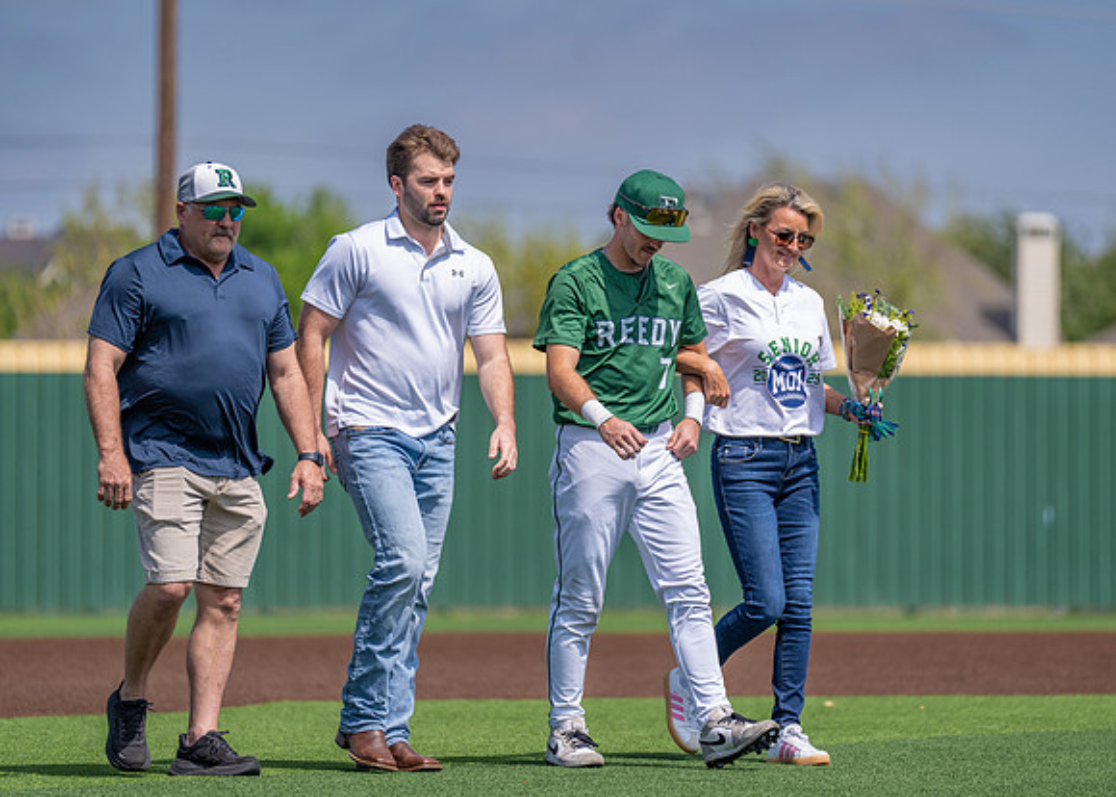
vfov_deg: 6.8
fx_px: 6696
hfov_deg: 9.5
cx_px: 588
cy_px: 398
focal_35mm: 211
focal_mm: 200
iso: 100
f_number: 2.8
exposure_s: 1/2500
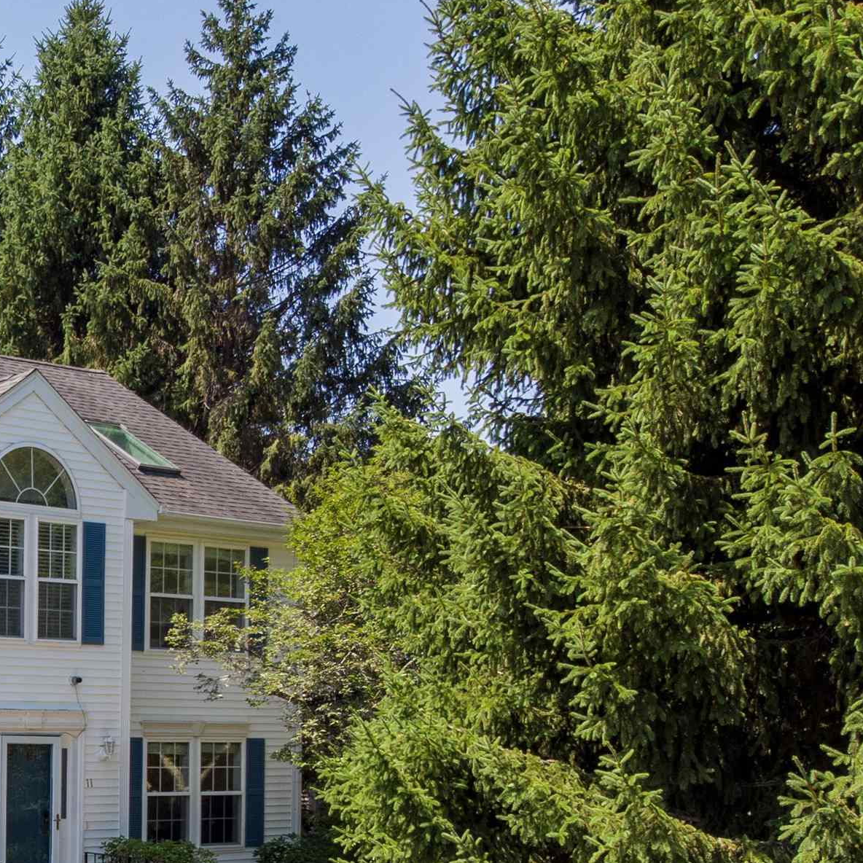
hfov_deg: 27.4
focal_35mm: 55
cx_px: -174
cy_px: 766
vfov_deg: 29.9
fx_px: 1551
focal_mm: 4.5
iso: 100
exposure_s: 1/800
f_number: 2.8
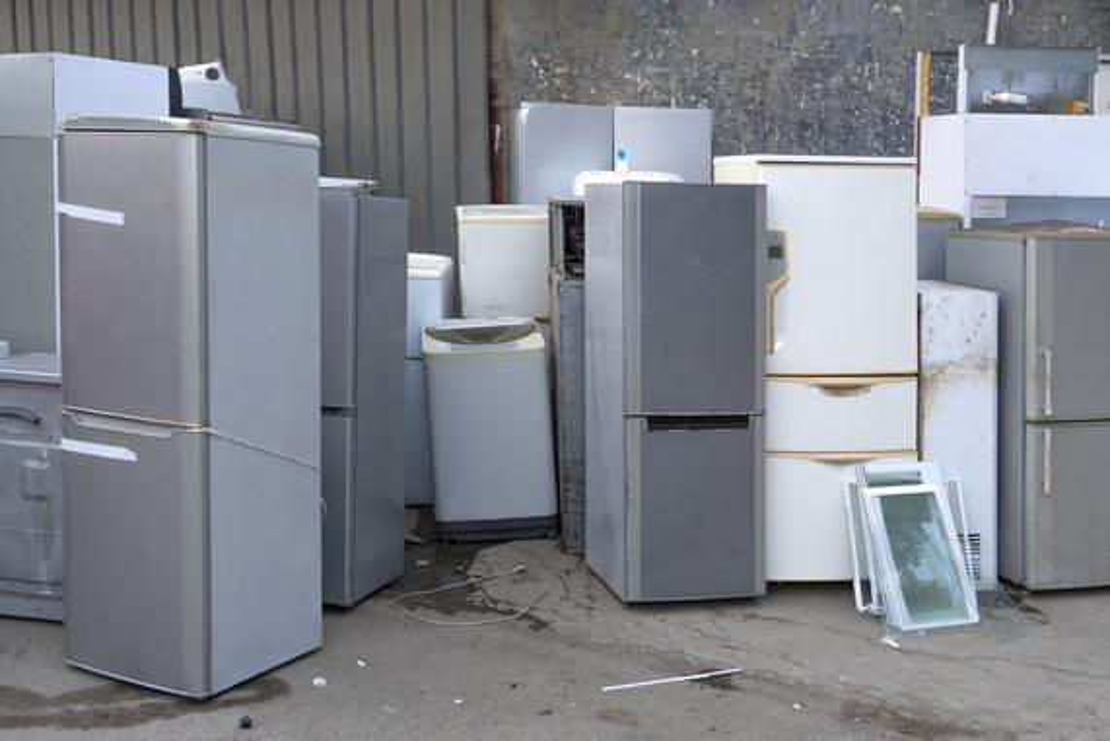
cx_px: 555
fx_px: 1203
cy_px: 370
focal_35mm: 39
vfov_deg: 34.2
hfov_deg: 49.5
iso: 1000
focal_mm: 39
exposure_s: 1/200
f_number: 5.6
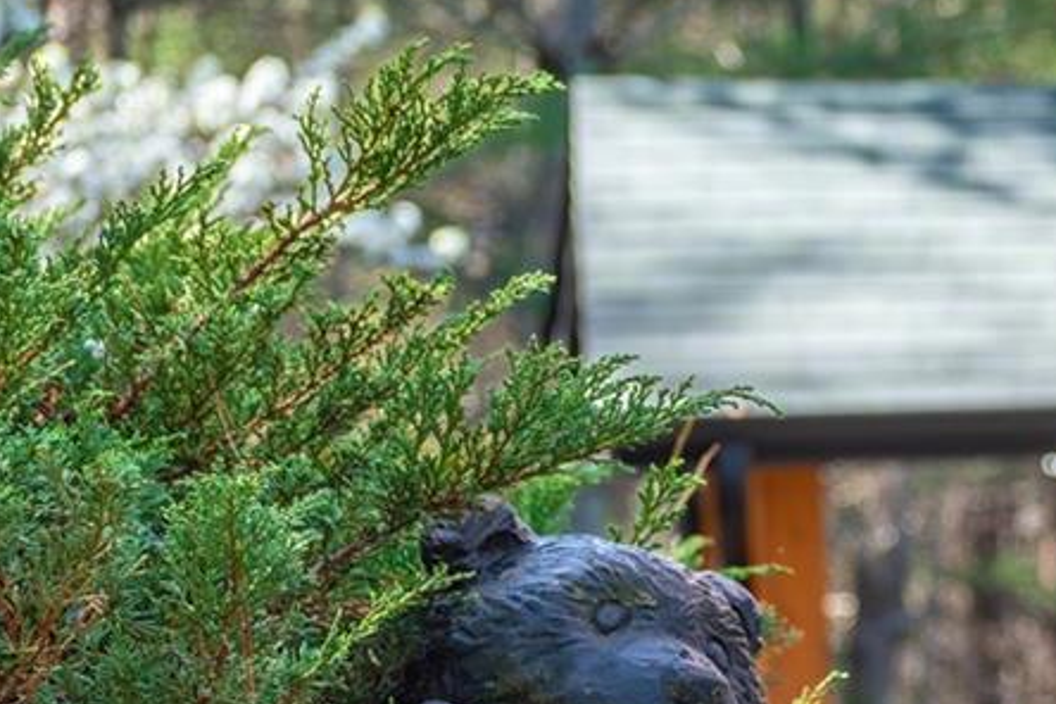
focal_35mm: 242
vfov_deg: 5.7
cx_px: 1206
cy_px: 744
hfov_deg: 8.4
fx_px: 7098
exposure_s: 1/500
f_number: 4.5
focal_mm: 70
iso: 800
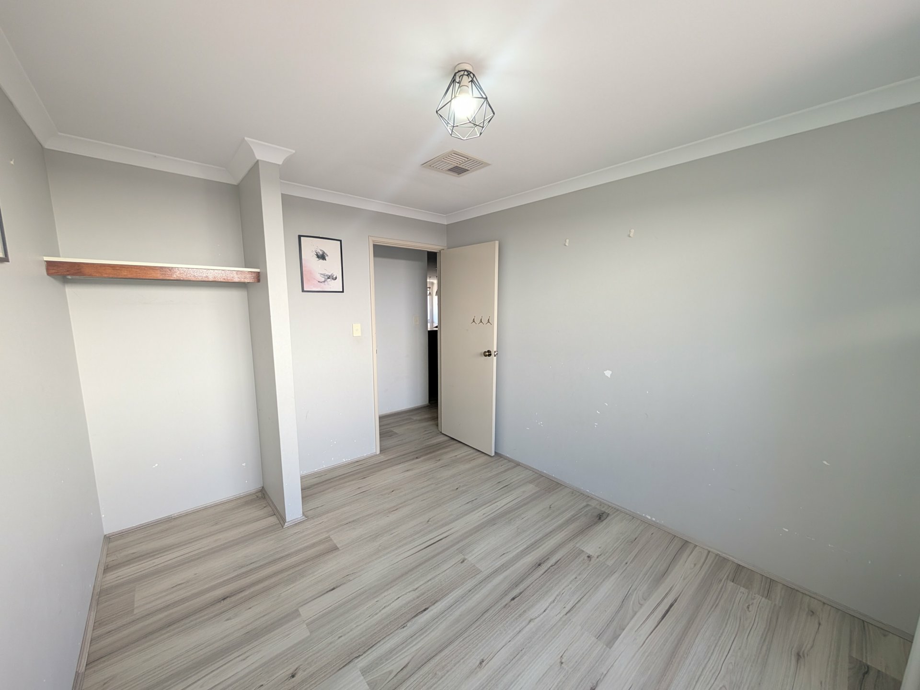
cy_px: 345
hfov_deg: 110.5
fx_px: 319
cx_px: 460
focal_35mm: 12
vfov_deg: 94.5
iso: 72
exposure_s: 1/90
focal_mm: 2.02
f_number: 1.7
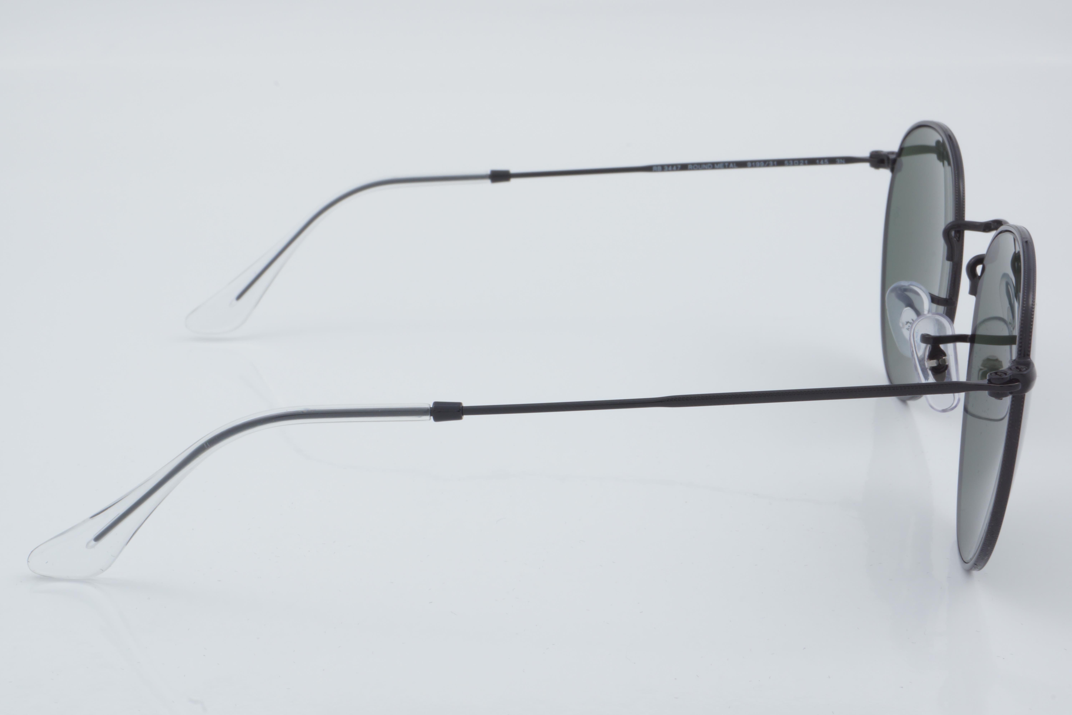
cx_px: 536
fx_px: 2233
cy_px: 358
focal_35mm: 75
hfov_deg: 27.0
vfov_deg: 18.2
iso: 100
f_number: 32
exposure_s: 1/4
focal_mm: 50
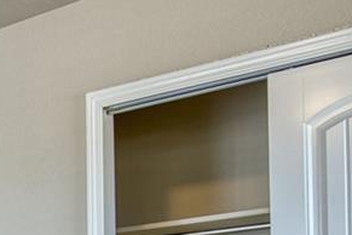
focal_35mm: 89
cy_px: 383
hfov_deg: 20.7
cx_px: -117
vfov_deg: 14.1
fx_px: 870
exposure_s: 1/80
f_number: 4
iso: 500
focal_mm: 16
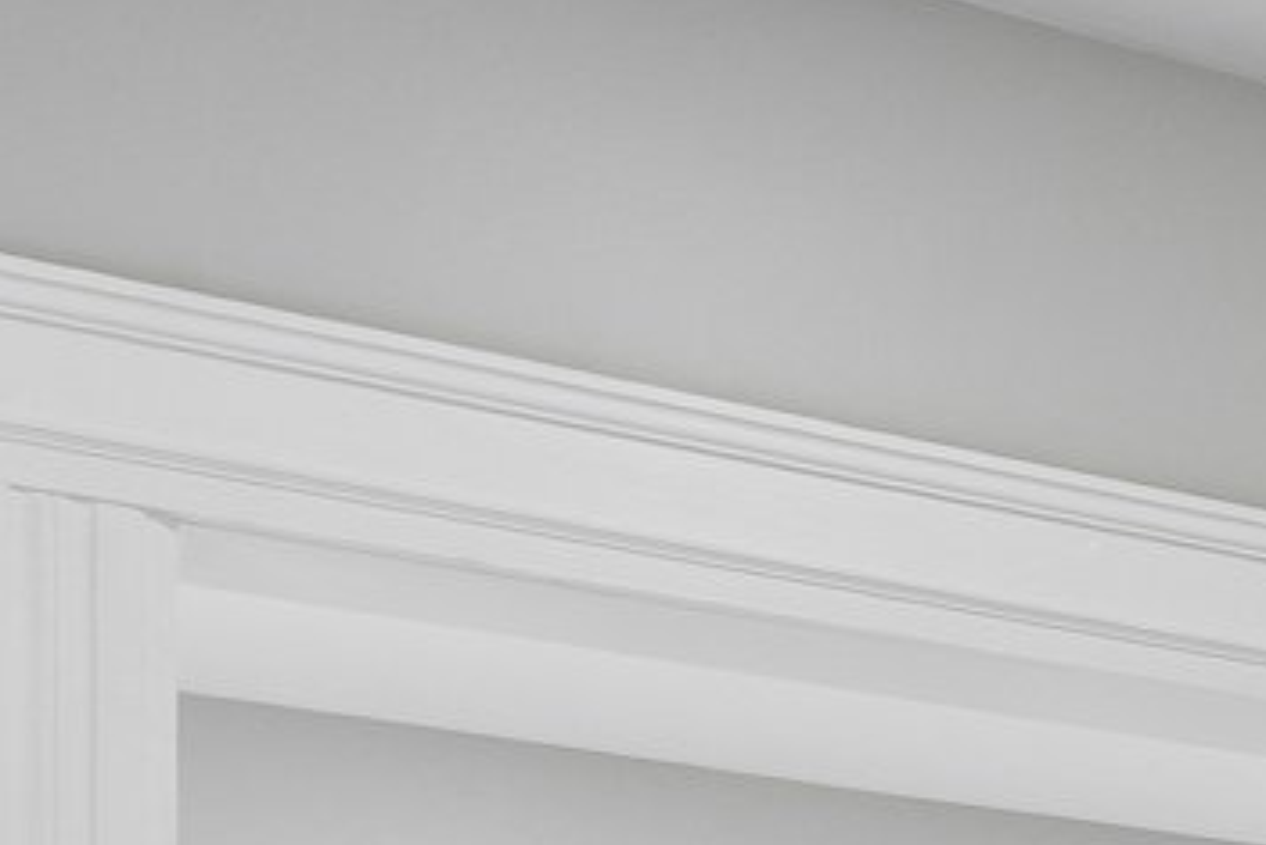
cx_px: 3593
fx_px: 3272
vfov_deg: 12.8
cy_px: 1721
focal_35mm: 93
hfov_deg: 12.3
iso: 800
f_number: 8
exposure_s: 1/50
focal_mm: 16
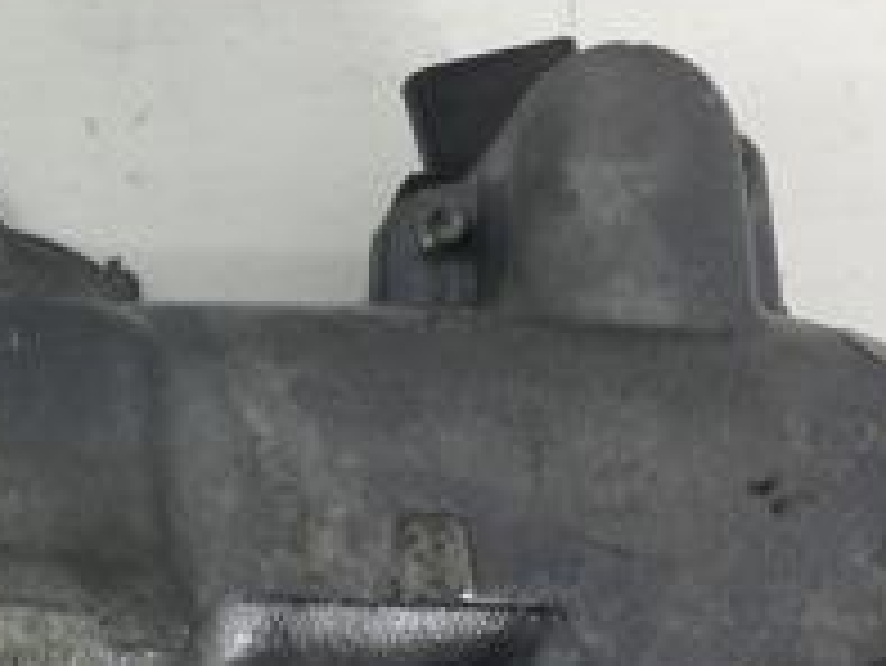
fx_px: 2407
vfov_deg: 15.7
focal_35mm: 94
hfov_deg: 20.2
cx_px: 9
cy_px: 441
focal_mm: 4.15
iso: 25
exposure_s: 1/50
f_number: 2.2
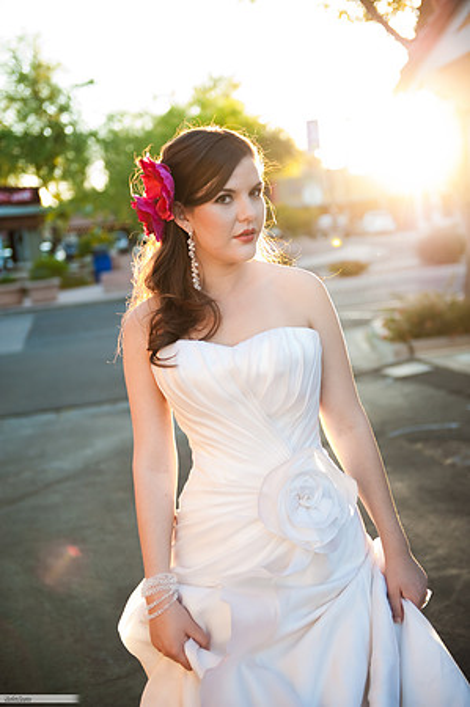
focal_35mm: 52
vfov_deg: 38.2
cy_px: 354
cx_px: 235
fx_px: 1021
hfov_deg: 25.9
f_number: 2.8
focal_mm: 52
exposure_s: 1/320
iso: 800
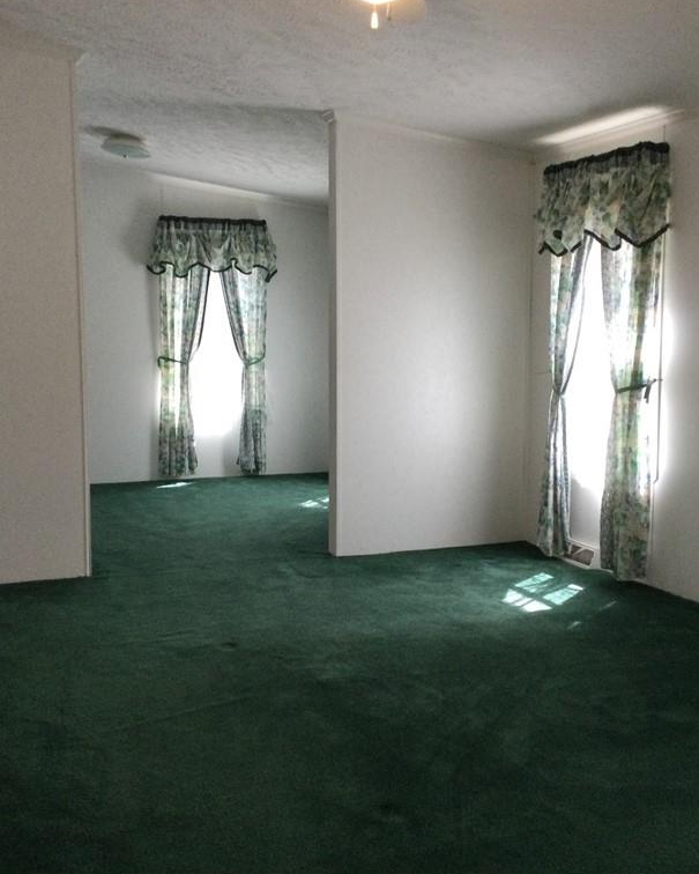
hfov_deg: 36.5
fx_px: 1060
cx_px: 351
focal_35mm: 41
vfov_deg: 44.8
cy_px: 438
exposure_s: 1/30
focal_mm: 3.3
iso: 40
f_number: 2.4
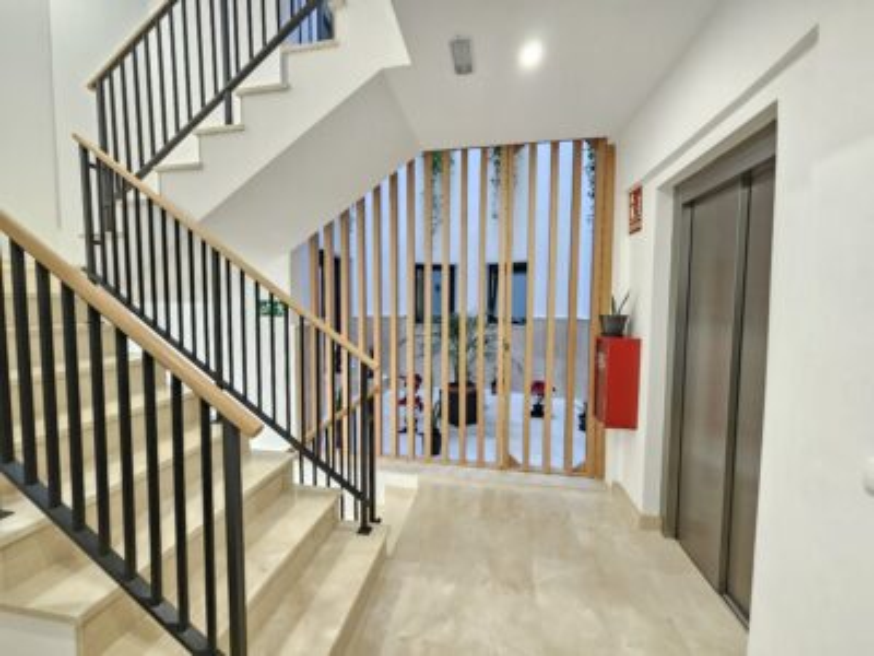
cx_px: 437
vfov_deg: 89.9
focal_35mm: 13
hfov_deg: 106.2
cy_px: 328
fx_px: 328
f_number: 2.2
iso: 800
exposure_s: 1/25
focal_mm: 2.2
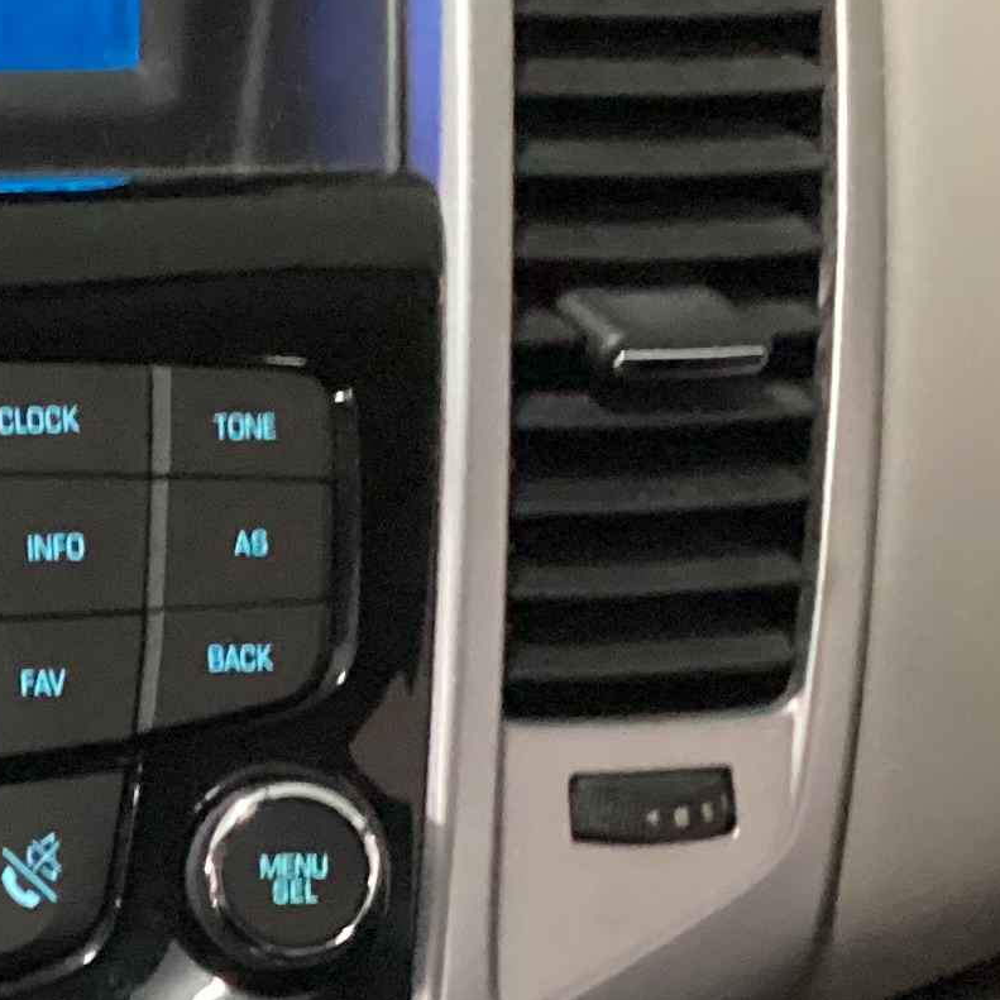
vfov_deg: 15.3
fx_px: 3693
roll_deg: -2.6
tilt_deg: -31.9
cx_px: -260
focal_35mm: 113
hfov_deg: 14.8
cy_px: 772
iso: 640
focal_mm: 3.3
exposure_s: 1/20
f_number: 2.4
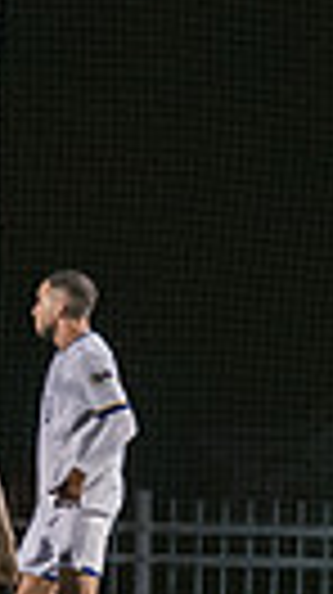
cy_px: 659
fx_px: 30075
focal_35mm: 1911
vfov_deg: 1.1
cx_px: -564
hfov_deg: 0.6
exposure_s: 1/500
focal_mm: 200
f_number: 2.8
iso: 3200
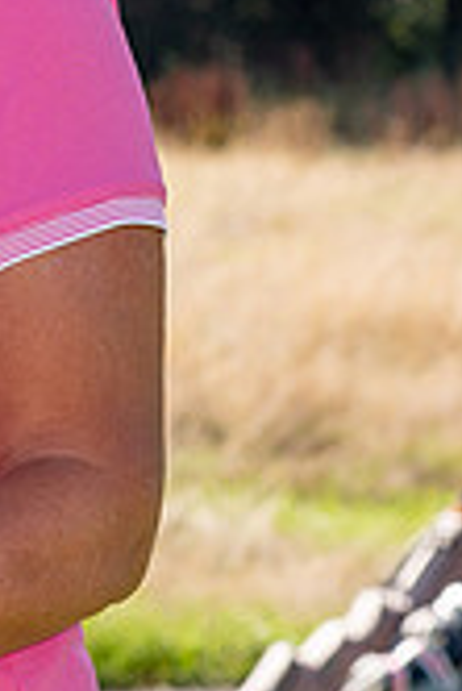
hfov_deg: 3.1
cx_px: -637
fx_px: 8567
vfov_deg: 4.6
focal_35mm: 446
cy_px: -57
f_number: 9
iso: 200
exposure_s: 1/250
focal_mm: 85
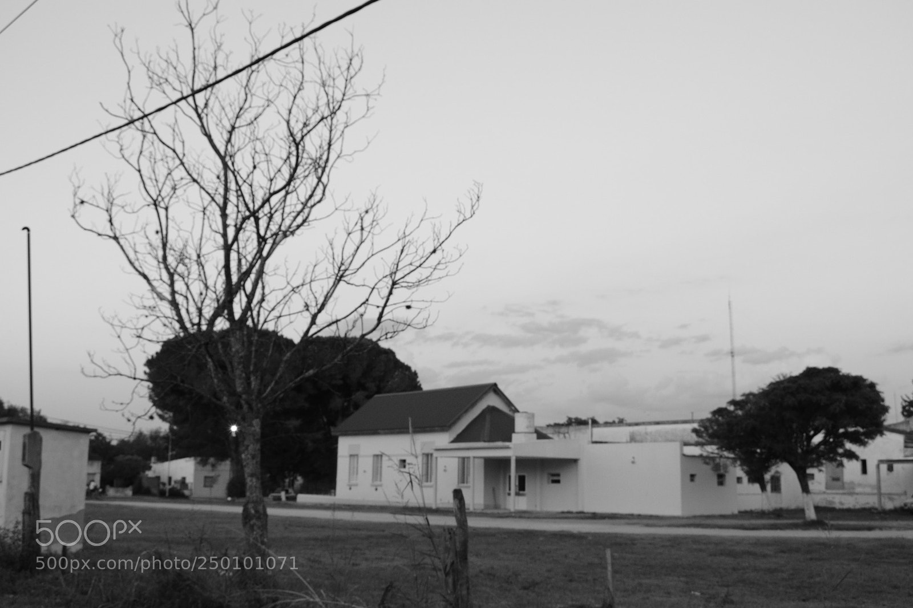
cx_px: 456
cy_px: 304
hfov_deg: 53.1
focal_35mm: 36
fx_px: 913
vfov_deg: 36.9
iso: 1250
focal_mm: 24
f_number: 9
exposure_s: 1/60
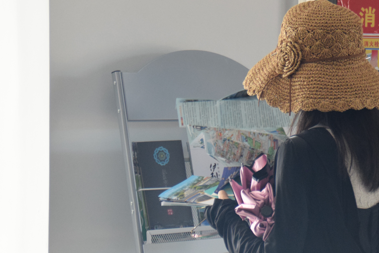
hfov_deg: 11.6
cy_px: 157
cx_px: 355
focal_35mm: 176
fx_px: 1853
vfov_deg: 7.8
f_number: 5
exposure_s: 1/125
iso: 1600
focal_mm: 60
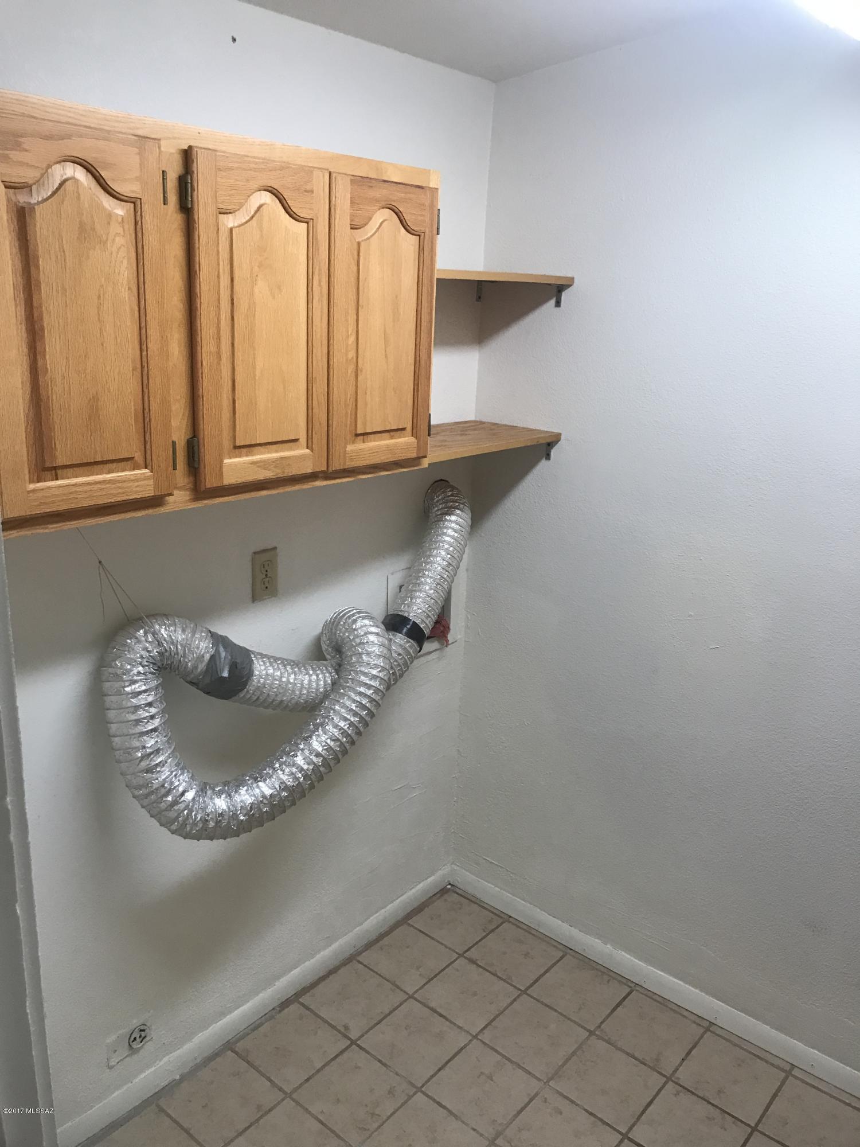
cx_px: 430
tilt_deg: -17.7
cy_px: 574
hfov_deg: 49.7
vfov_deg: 63.4
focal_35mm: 28
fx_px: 928
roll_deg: -3.2
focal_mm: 3.99
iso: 32
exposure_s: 1/30
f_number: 1.8
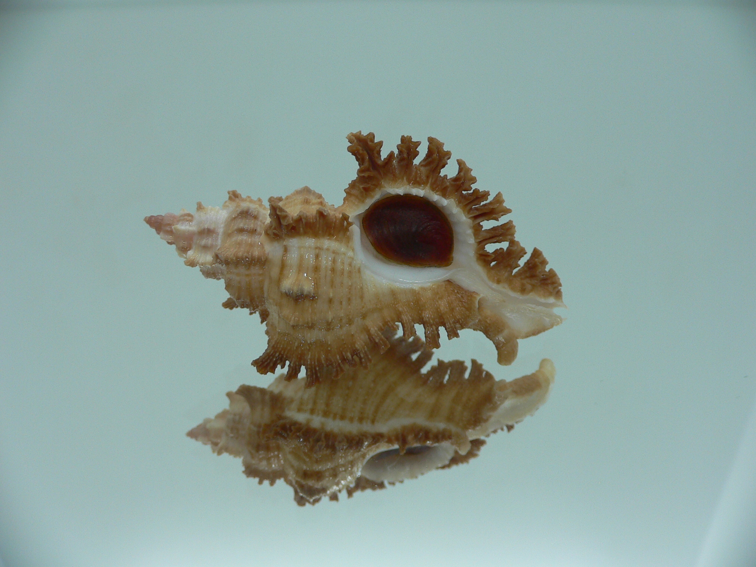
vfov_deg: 40.7
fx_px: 764
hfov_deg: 52.6
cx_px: 378
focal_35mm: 35
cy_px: 284
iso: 80
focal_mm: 4.6
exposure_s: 1/60
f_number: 2.8
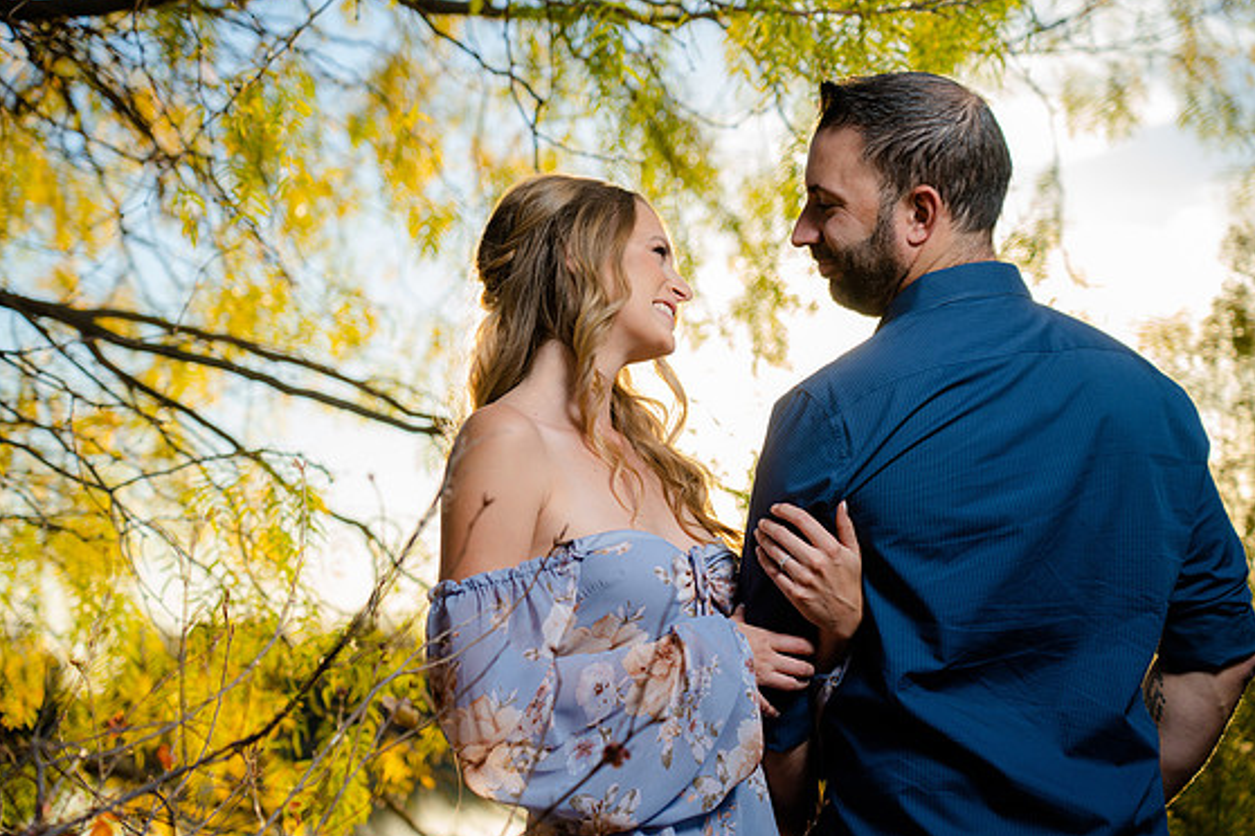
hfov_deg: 25.4
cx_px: 614
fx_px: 2789
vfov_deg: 17.1
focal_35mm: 80
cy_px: 421
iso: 50
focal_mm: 77
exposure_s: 1/250
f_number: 4
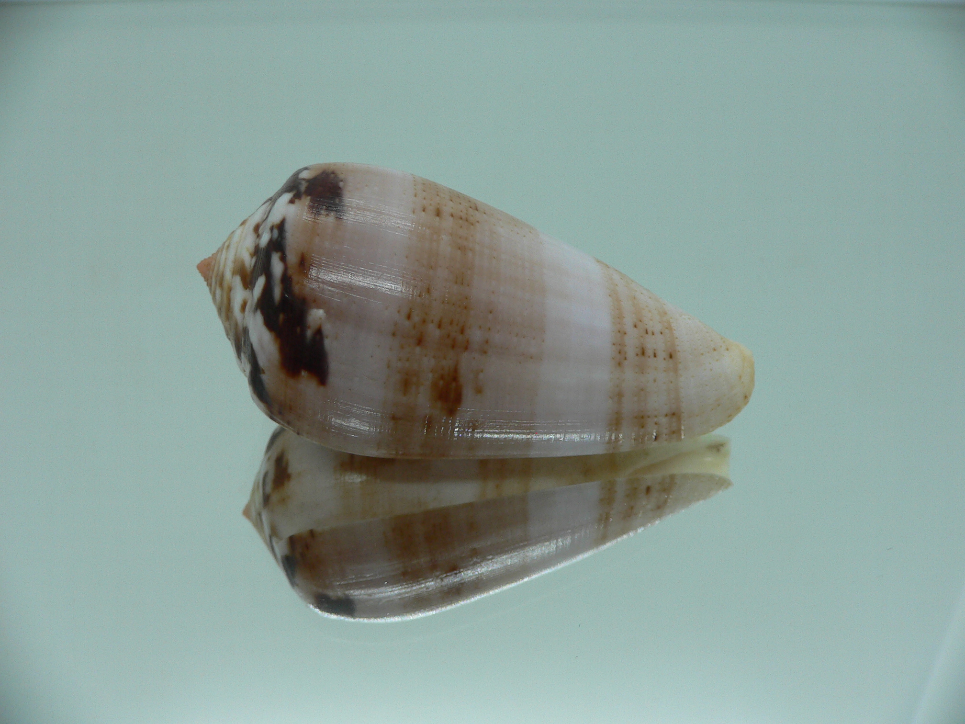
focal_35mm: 35
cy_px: 362
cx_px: 482
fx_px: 976
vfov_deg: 40.7
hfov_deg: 52.6
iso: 80
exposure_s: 1/60
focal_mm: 4.6
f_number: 2.8
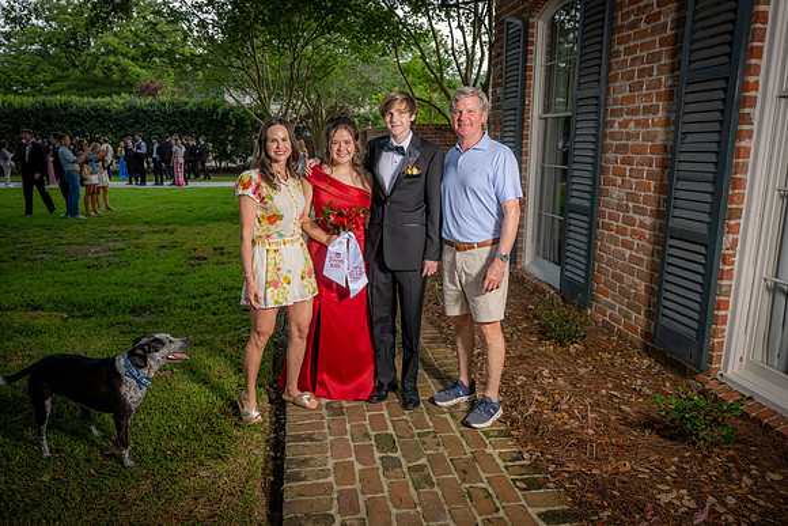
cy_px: 263
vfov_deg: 48.0
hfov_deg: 67.4
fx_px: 591
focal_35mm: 27
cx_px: 394
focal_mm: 27
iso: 100
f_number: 5
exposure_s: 1/125
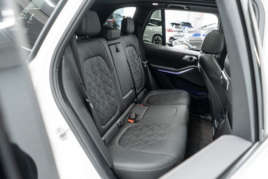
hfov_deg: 65.5
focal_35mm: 28
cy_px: 90
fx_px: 208
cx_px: 134
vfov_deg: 46.4
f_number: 3.2
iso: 1250
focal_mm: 28
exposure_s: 1/40
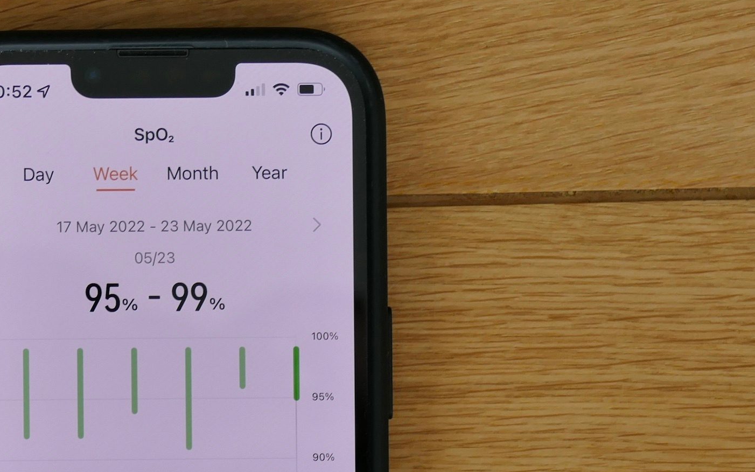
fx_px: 4712
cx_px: 141
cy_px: 480
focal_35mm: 229
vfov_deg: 5.7
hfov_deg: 9.1
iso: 125
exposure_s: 1/80
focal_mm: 38.48
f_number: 4.5
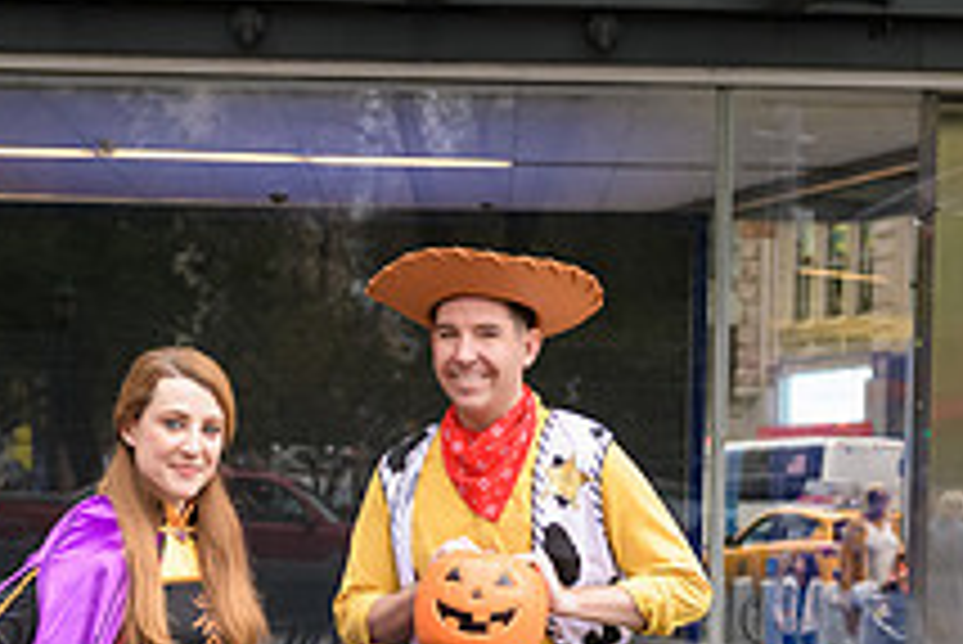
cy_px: 642
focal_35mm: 103
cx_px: 518
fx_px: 2757
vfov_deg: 13.1
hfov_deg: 19.8
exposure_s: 1/400
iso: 800
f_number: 3.2
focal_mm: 38
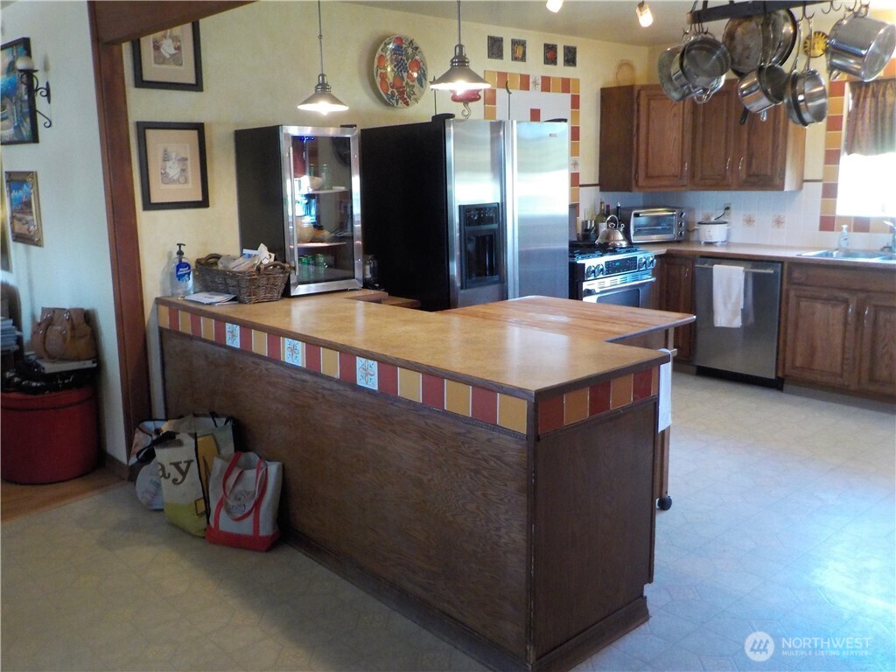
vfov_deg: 46.8
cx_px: 448
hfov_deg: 60.0
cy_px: 336
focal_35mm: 30
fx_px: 777
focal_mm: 4.1
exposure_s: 1/20
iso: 400
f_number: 3.3
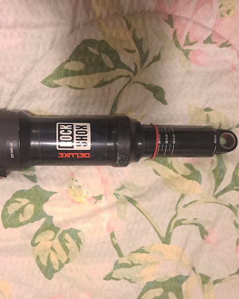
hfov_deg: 46.8
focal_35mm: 31
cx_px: 93
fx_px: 274
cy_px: 179
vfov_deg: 56.8
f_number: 1.8
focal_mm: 5.23
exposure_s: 1/12
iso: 320
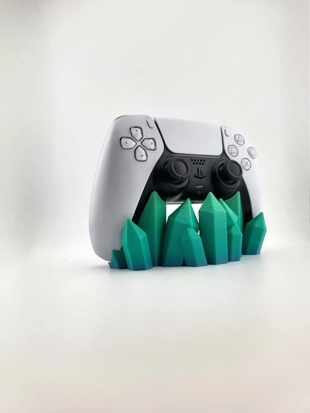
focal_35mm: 24
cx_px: 155
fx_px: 287
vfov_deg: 71.6
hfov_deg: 56.8
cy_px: 206
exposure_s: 1/714
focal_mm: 5
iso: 40
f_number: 1.8
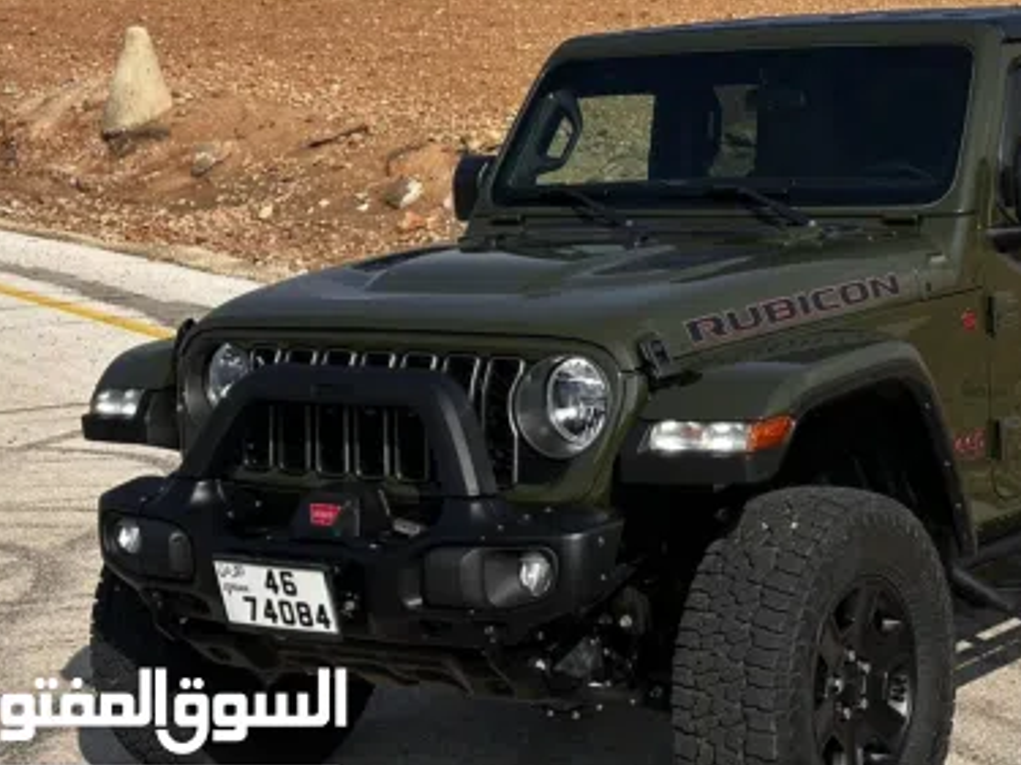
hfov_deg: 23.6
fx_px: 2418
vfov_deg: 17.9
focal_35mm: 82
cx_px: 757
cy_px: 275
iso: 64
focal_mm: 6.86
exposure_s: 1/4016
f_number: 1.78
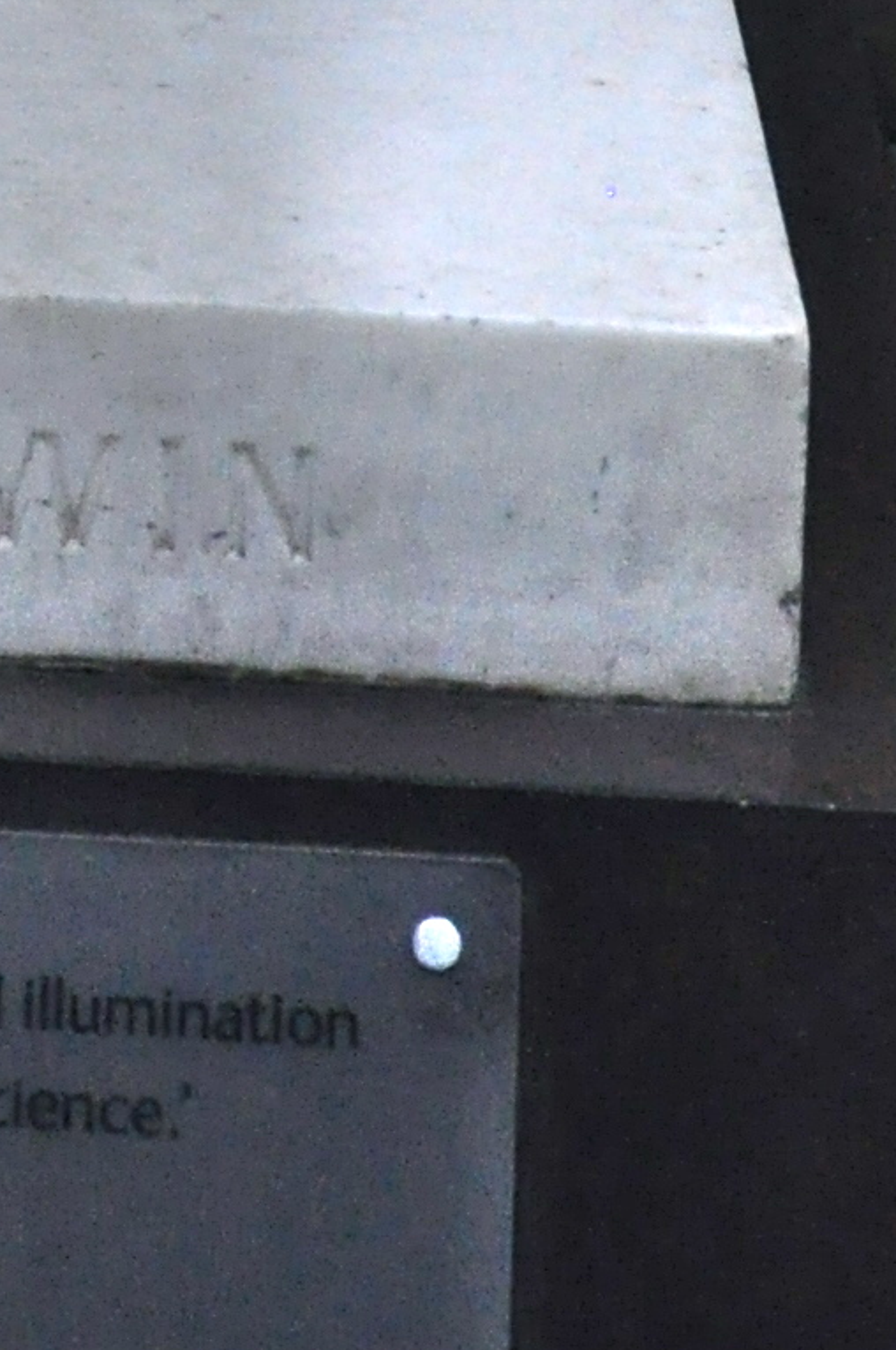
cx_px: -564
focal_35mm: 269
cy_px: -1616
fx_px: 10069
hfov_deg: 5.0
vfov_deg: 7.3
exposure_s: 1/400
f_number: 4.2
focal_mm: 32
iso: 1000
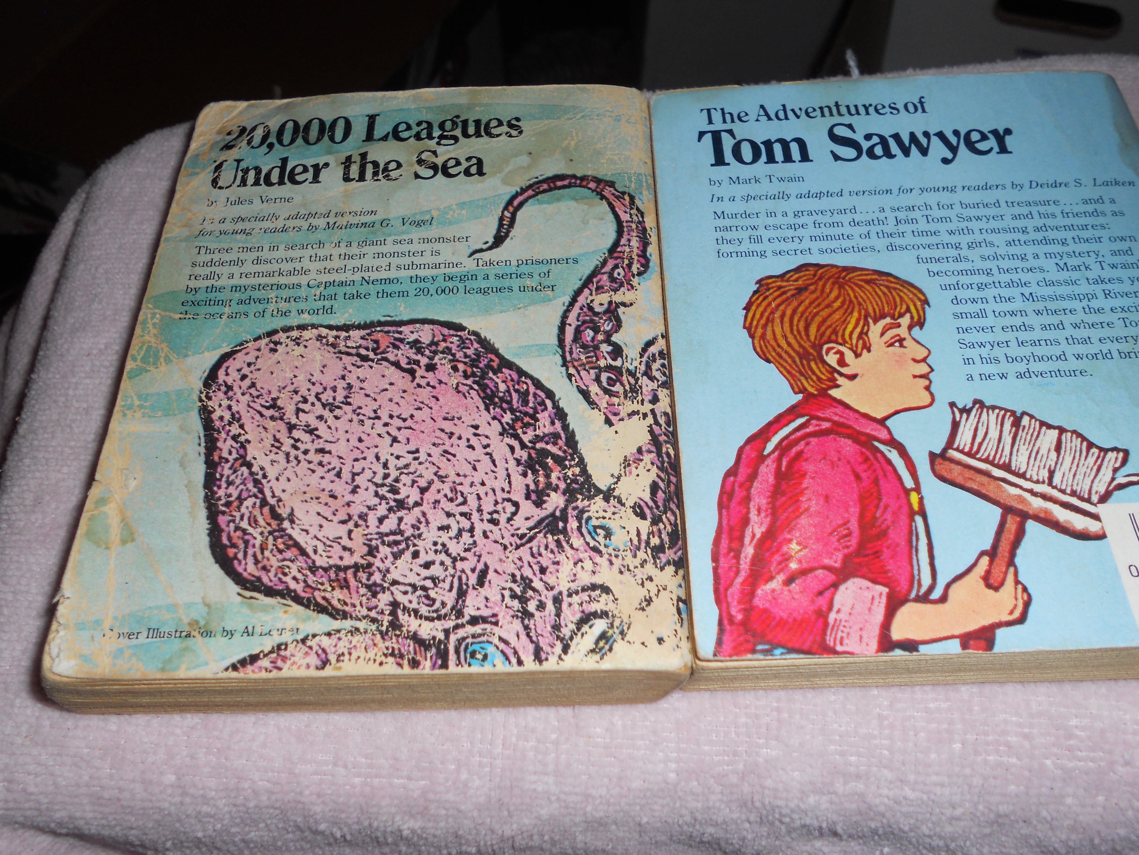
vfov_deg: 44.2
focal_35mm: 32
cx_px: 570
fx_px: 1053
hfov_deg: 56.8
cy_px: 428
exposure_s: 1/25
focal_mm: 5.8
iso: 80
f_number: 8.8
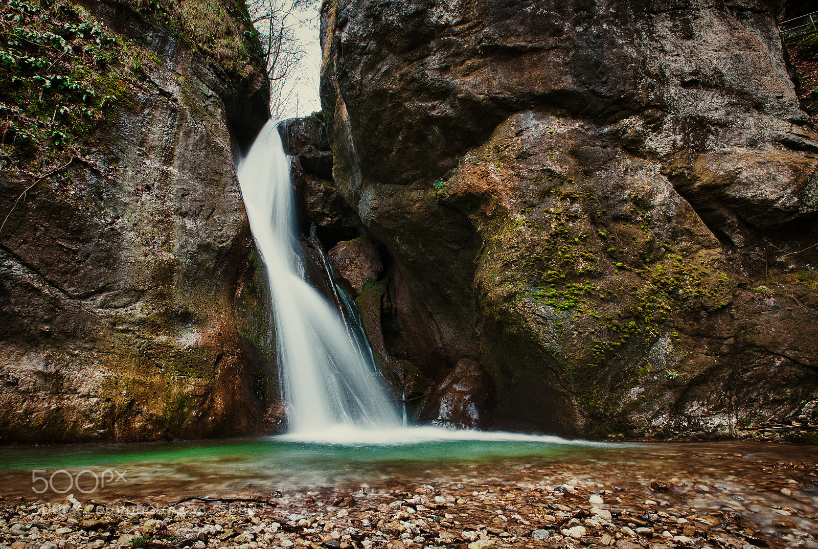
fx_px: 342
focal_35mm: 15
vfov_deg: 77.6
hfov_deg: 100.3
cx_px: 409
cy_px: 274
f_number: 7.1
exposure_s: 1.6
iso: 200
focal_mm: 10
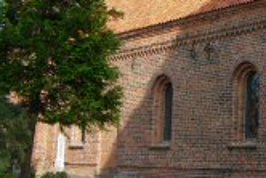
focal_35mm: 96
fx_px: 710
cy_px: -14
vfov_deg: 14.0
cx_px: 288
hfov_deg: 20.3
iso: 50
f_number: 4.3
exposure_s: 1/171
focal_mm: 7.5
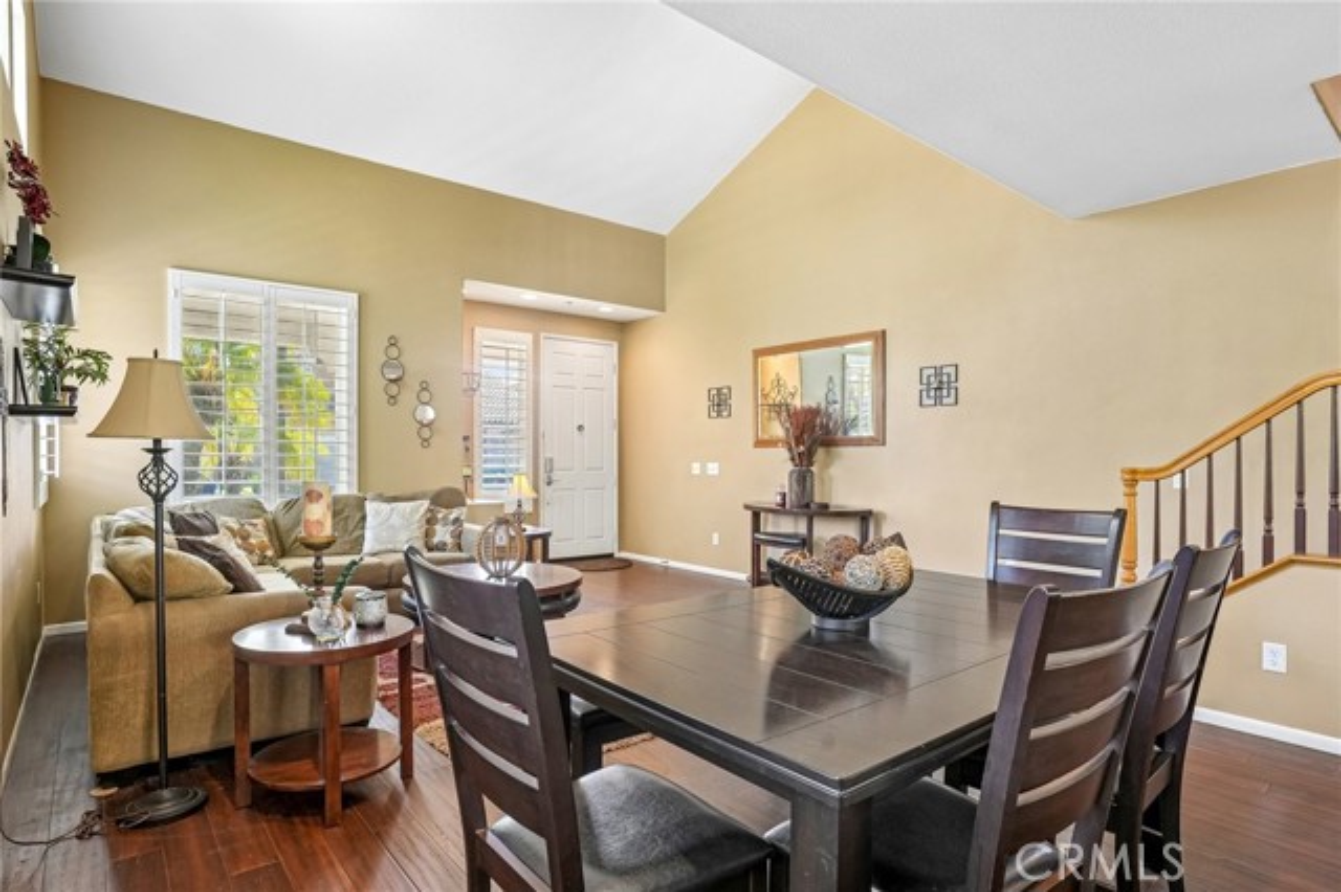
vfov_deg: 64.5
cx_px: 670
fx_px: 707
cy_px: 446
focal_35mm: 19
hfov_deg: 86.9
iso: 1000
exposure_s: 1/20
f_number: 8
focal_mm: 19
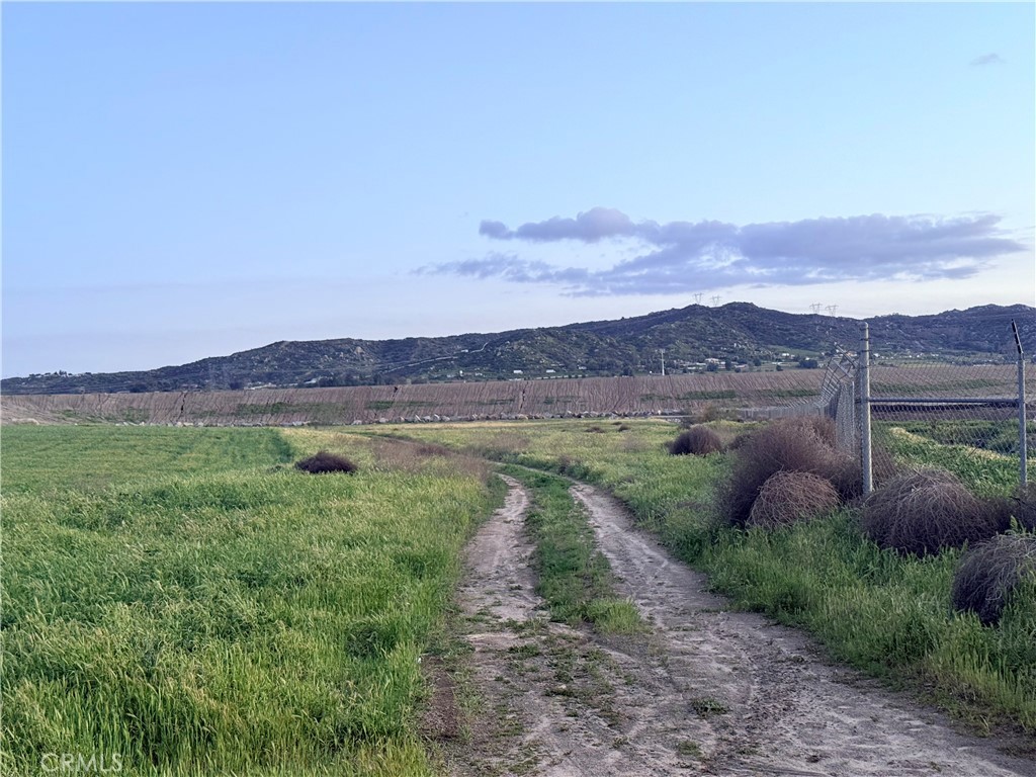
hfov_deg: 39.7
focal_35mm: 48
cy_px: 388
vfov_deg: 30.3
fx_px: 1437
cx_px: 518
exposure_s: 1/101
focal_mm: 6.76
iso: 100
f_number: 1.78
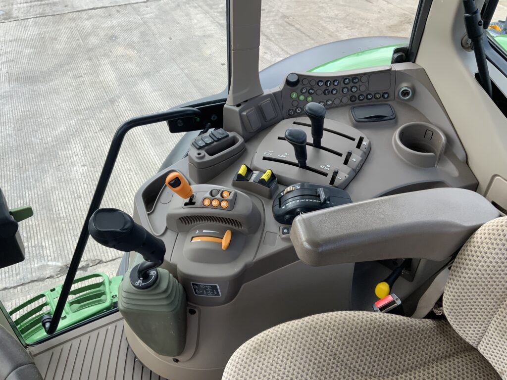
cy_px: 190
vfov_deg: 48.2
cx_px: 254
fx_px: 425
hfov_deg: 61.7
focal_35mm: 29
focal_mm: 3
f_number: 1.8
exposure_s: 1/238
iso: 16
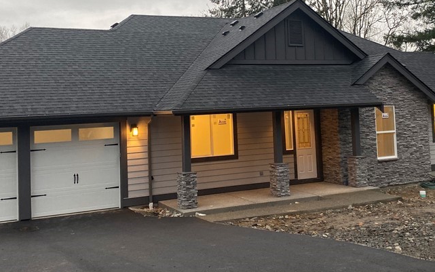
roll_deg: +2.1
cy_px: 82
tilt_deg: +2.2
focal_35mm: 44
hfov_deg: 45.3
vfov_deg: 29.0
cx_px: 212
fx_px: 522
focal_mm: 4.25
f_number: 1.8
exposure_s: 1/120
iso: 100
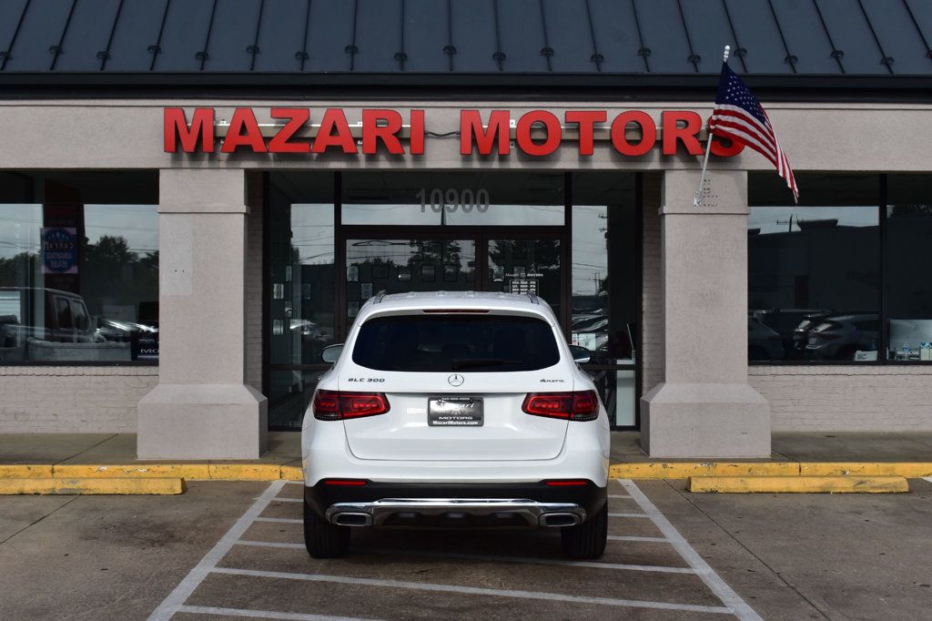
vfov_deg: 26.5
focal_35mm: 51
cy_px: 310
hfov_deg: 38.9
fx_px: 1320
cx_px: 466
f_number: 11
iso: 200
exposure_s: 1/500
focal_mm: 34
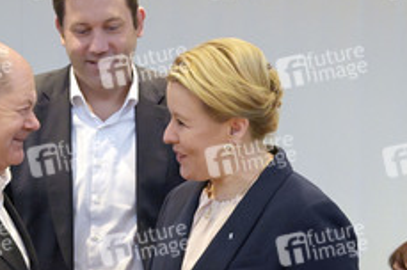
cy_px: 201
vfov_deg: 9.6
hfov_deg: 14.4
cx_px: 97
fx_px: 1603
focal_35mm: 142
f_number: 5.6
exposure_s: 1/400
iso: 10000
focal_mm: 72
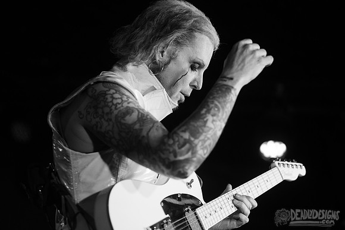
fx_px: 911
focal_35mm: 95
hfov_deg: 21.5
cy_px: 115
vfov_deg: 14.4
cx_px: 172
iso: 2000
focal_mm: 95
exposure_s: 1/200
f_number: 3.5
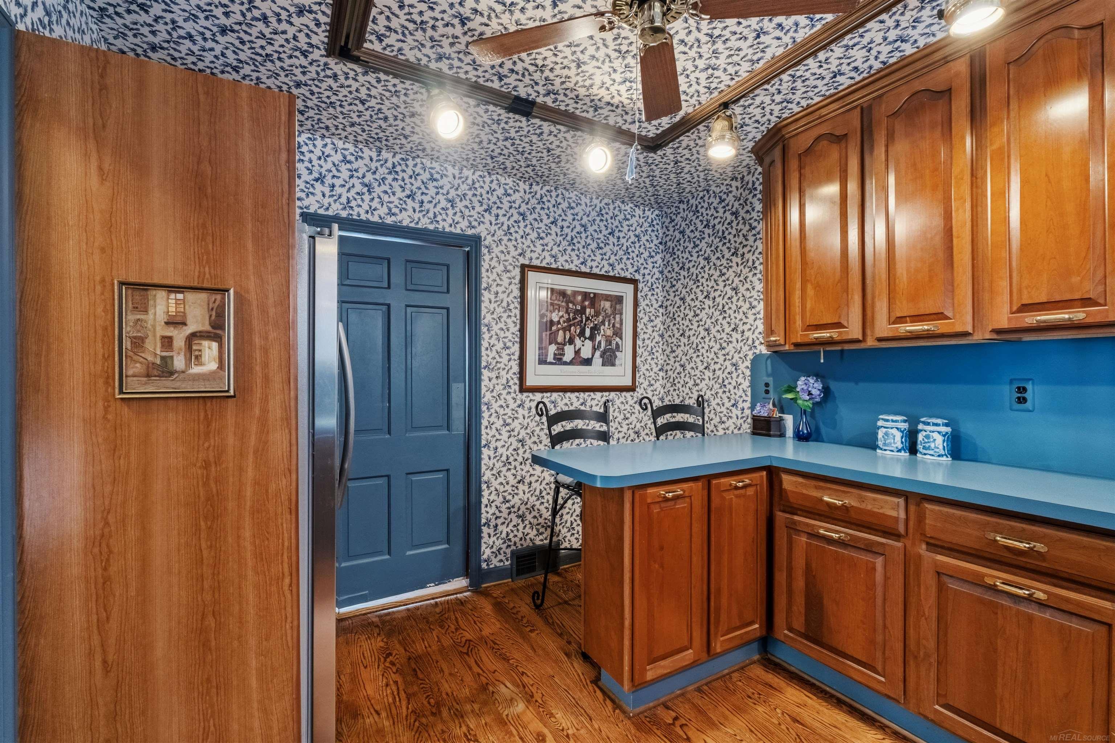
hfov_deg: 100.4
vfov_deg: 77.3
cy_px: 372
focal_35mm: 15
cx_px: 558
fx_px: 465
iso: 800
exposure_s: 1/15
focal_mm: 10
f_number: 7.1
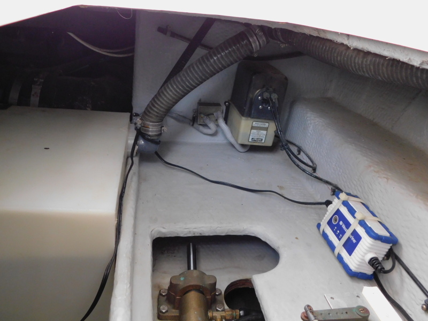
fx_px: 371
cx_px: 214
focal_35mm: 30
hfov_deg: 60.0
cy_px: 160
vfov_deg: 46.8
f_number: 3.2
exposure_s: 1/15
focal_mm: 5.3
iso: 400
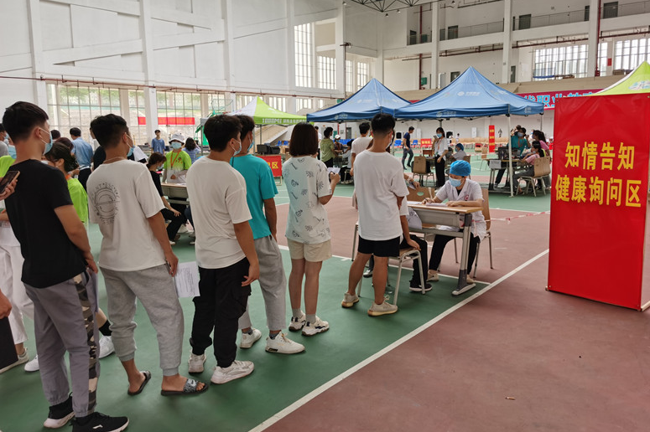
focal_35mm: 29
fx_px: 523
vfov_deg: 44.9
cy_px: 202
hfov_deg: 63.7
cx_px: 322
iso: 50
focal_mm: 5.56
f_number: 1.6
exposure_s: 1/526
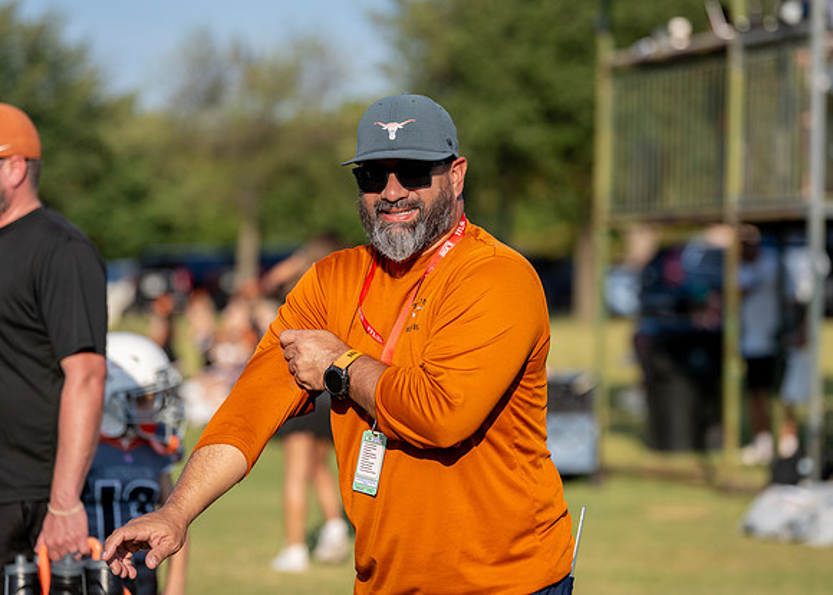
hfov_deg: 15.2
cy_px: 280
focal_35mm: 132
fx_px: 3116
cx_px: 432
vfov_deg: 10.9
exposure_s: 1/4000
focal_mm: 114
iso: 320
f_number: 2.8
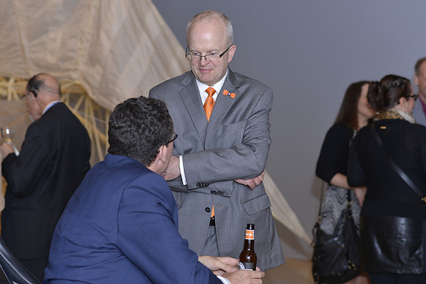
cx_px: 213
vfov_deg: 16.1
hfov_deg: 23.9
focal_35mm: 85
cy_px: 142
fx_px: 1006
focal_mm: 85
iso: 320
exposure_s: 1/125
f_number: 3.2
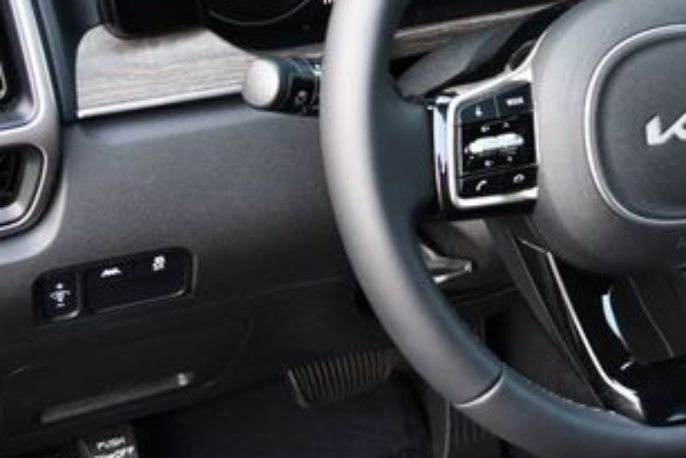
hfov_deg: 25.7
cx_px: 670
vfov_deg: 18.0
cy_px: 89
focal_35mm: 75
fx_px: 1430
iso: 800
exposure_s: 1/250
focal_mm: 18
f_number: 3.5
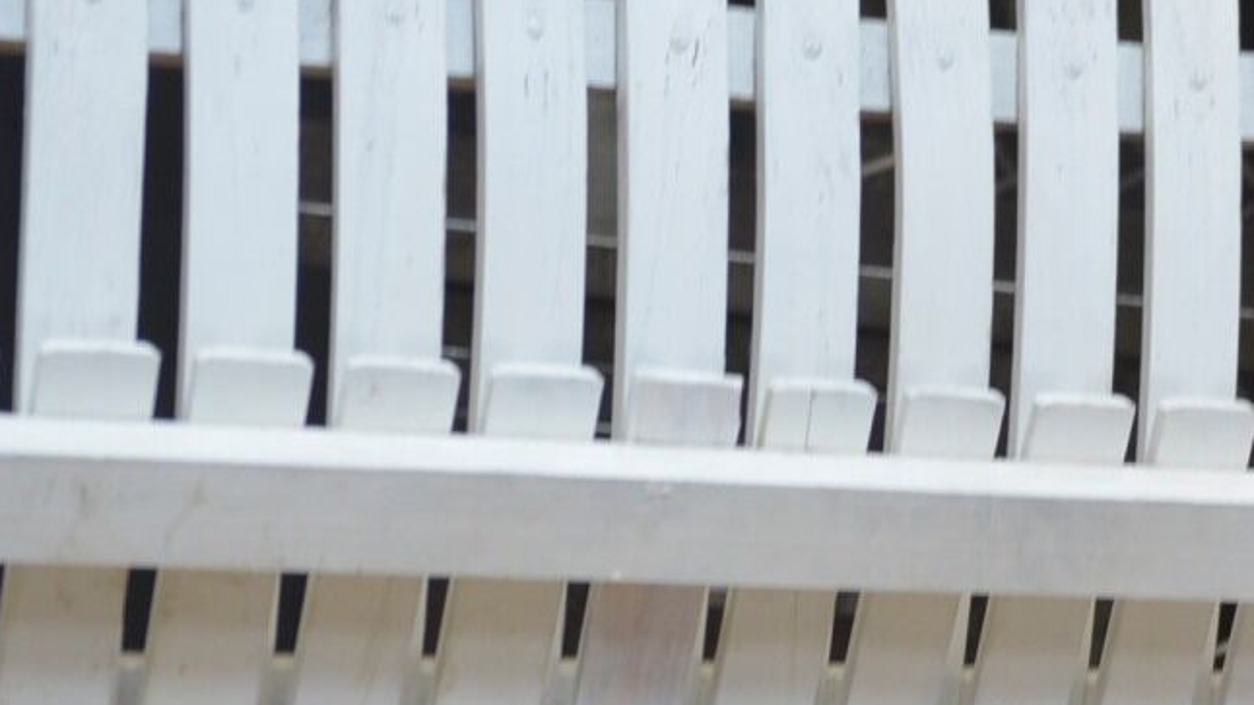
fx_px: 5053
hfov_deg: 14.0
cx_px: 1132
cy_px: 833
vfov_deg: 7.9
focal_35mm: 152
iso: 250
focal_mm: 38
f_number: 2.8
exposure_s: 1/50
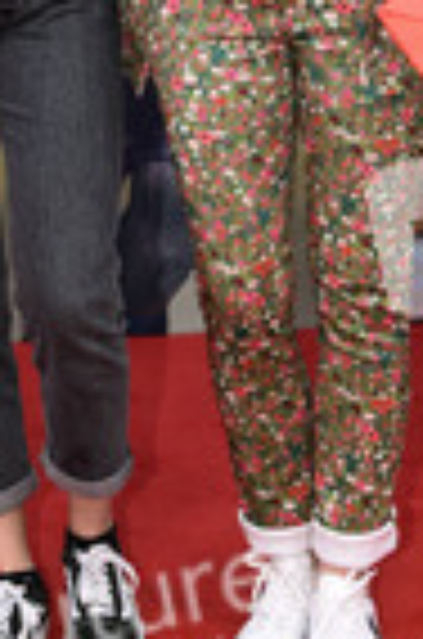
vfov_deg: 16.2
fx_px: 2196
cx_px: 189
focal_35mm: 124
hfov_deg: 11.0
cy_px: -14
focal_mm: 44
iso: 400
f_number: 6.3
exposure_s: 1/160
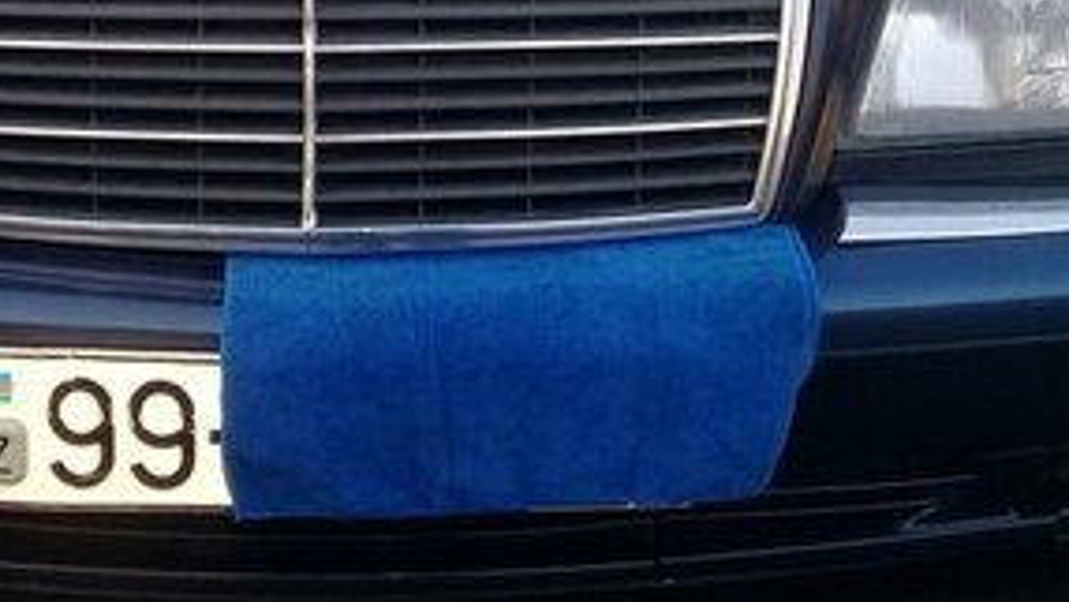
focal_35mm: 78
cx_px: 422
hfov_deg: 27.1
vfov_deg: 14.9
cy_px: -163
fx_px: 2211
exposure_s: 1/108
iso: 64
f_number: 2.2
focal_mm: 3.3
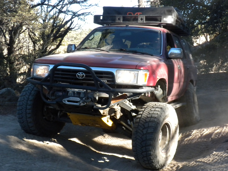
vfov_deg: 24.4
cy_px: 86
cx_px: 114
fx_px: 395
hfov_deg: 32.2
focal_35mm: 60
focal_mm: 10.7
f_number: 4.7
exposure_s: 1/422
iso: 400
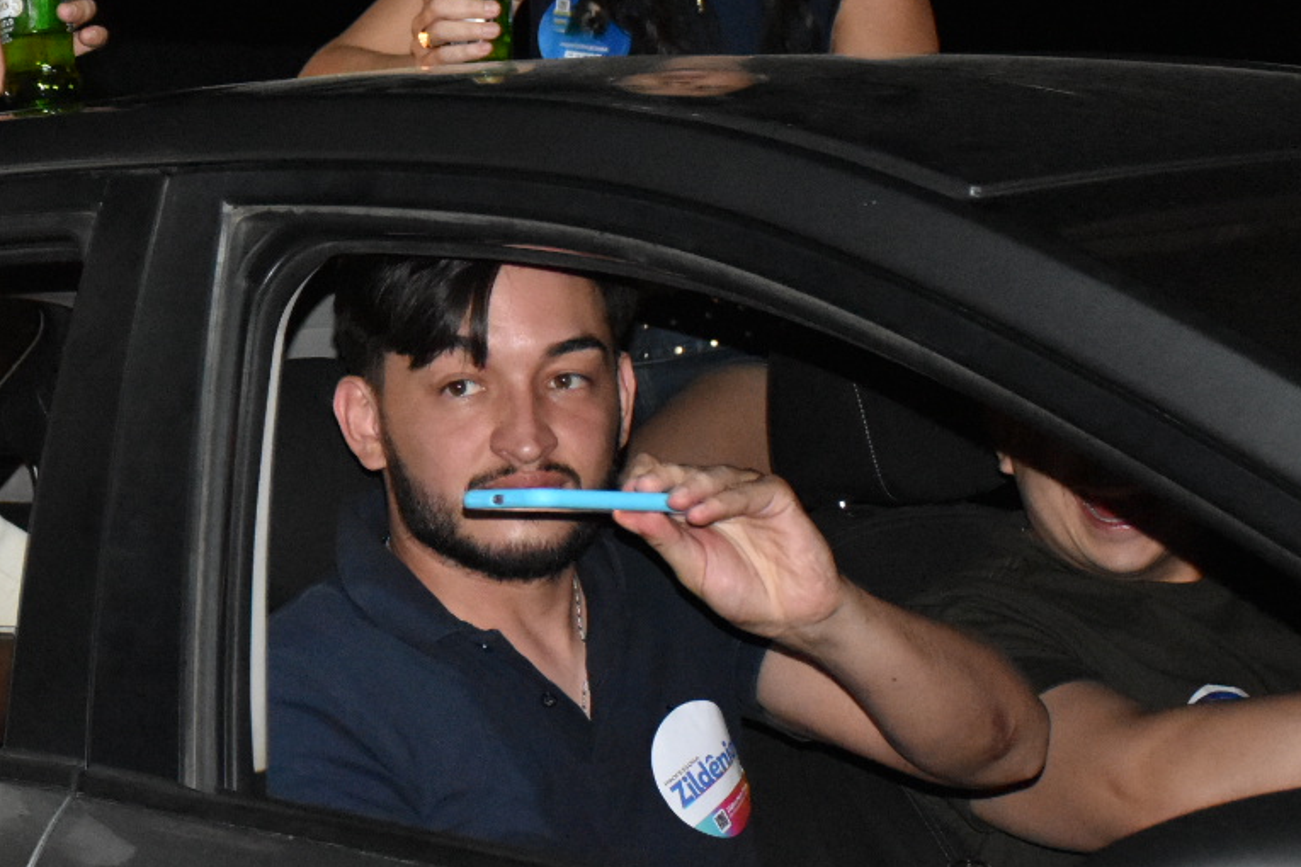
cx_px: 83
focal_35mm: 127
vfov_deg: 10.8
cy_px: 269
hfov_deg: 15.9
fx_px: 4589
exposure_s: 1/100
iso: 5000
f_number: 4.5
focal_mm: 40
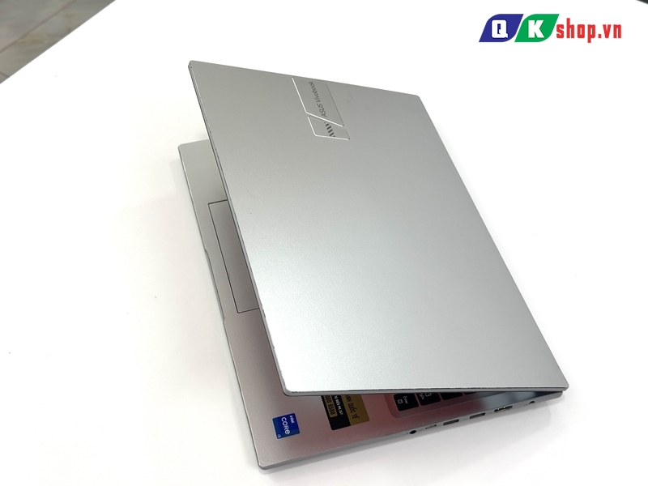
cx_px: 324
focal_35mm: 48
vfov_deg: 30.3
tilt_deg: -50.7
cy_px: 243
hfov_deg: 39.7
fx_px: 899
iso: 64
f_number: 1.78
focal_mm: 6.76
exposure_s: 1/163
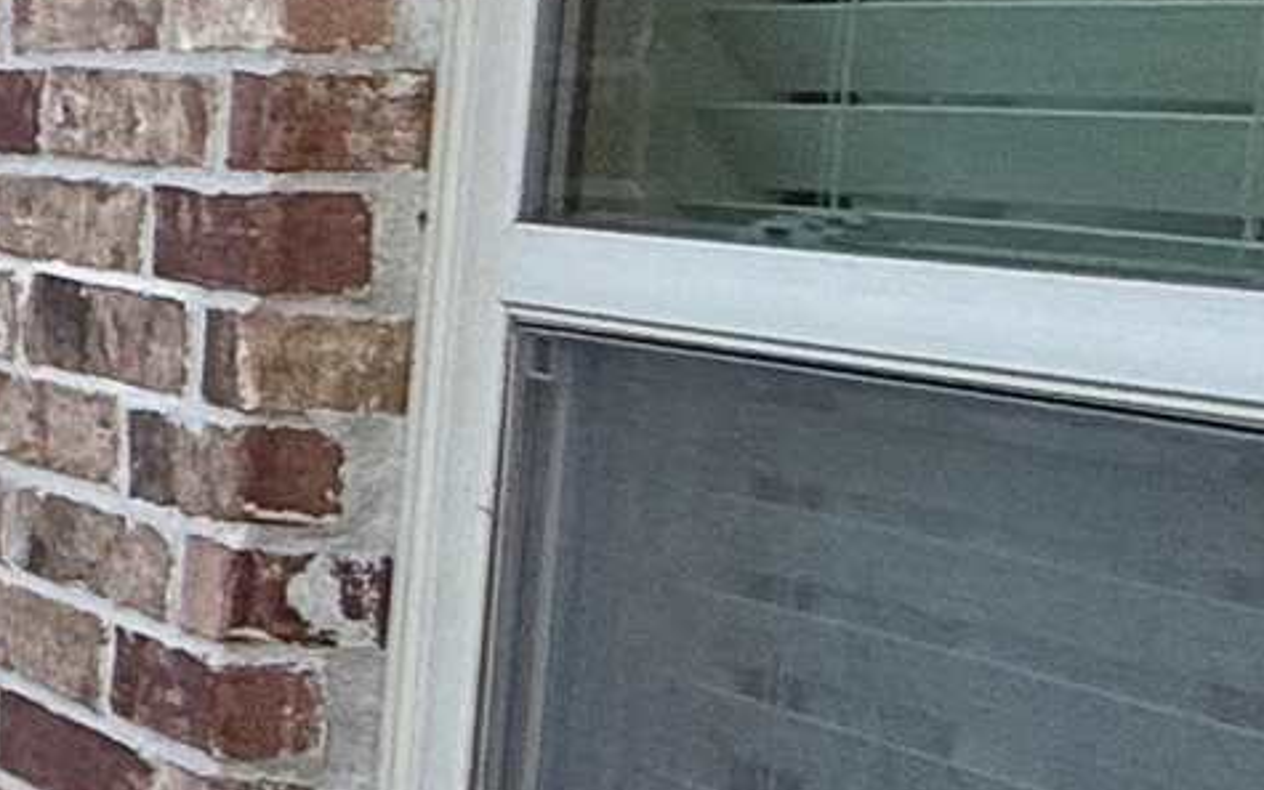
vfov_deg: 13.6
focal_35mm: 96
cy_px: 343
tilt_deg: -5.3
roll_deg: -0.4
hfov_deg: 11.8
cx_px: -2459
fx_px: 3307
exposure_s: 1/196
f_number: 2.2
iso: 64
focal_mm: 2.22
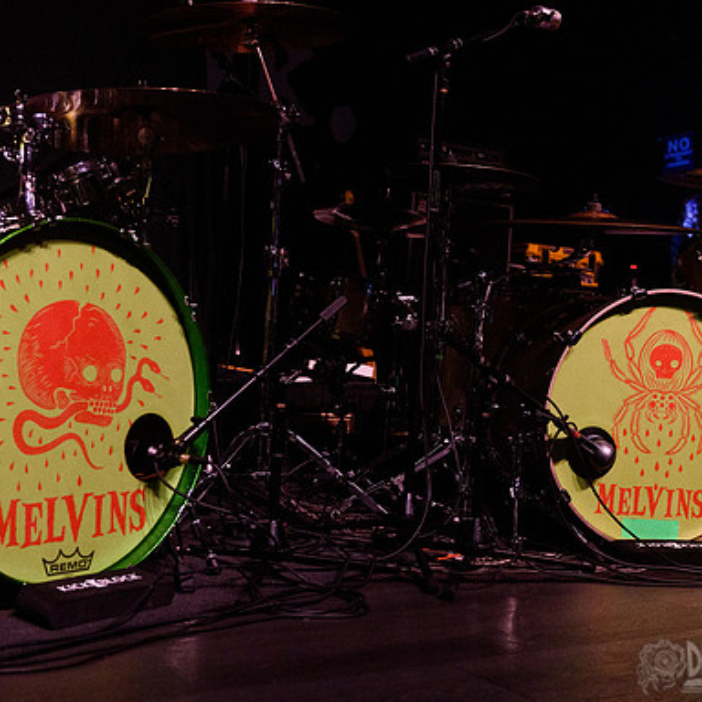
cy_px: 384
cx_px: 346
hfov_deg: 34.7
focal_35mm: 49
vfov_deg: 34.7
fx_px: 1124
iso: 3200
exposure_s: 1/100
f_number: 3.2
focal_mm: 35
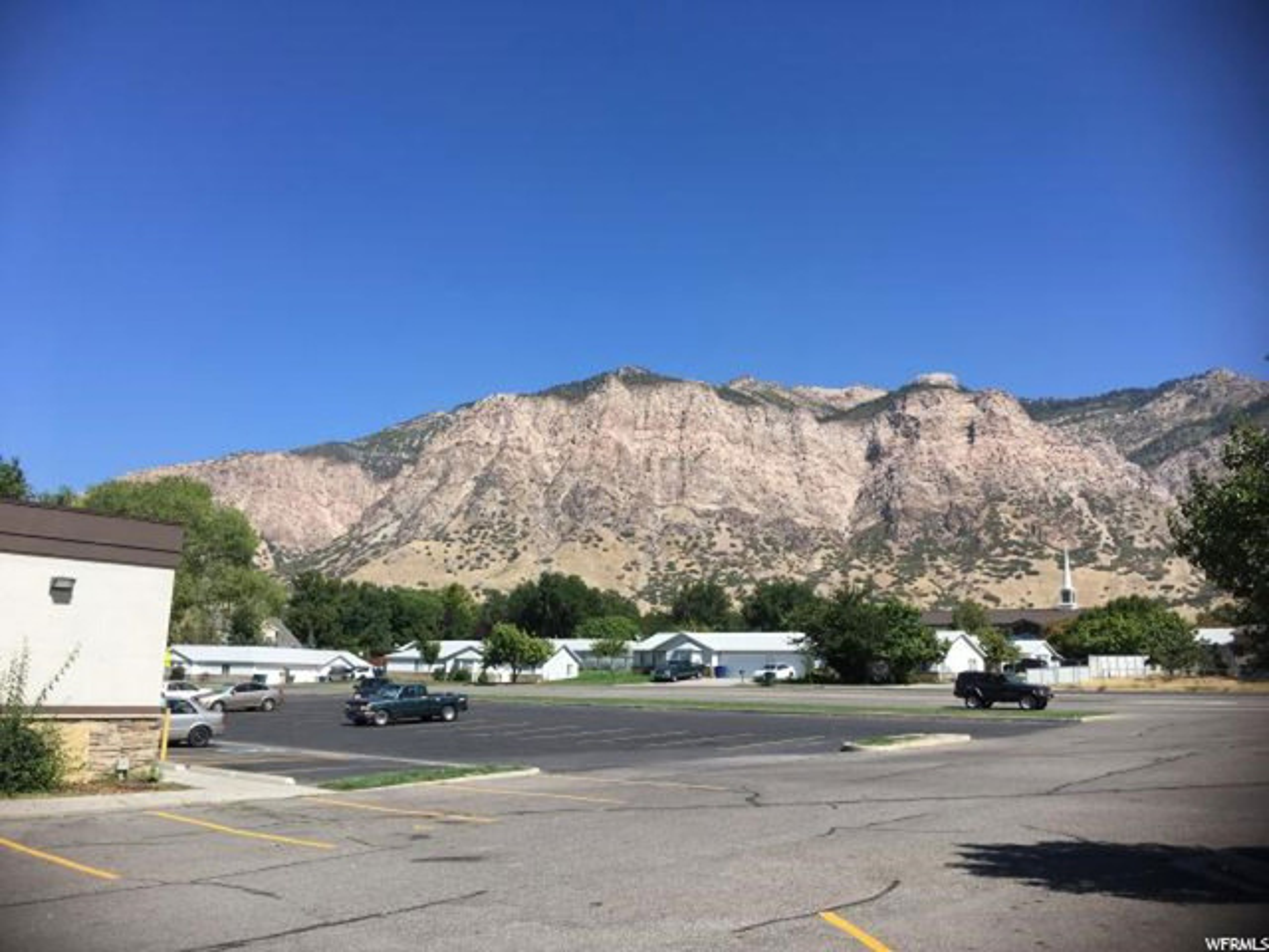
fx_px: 1063
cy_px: 476
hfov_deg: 61.7
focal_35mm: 29
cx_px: 634
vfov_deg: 48.2
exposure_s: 1/1374
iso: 25
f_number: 2.2
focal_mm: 4.15
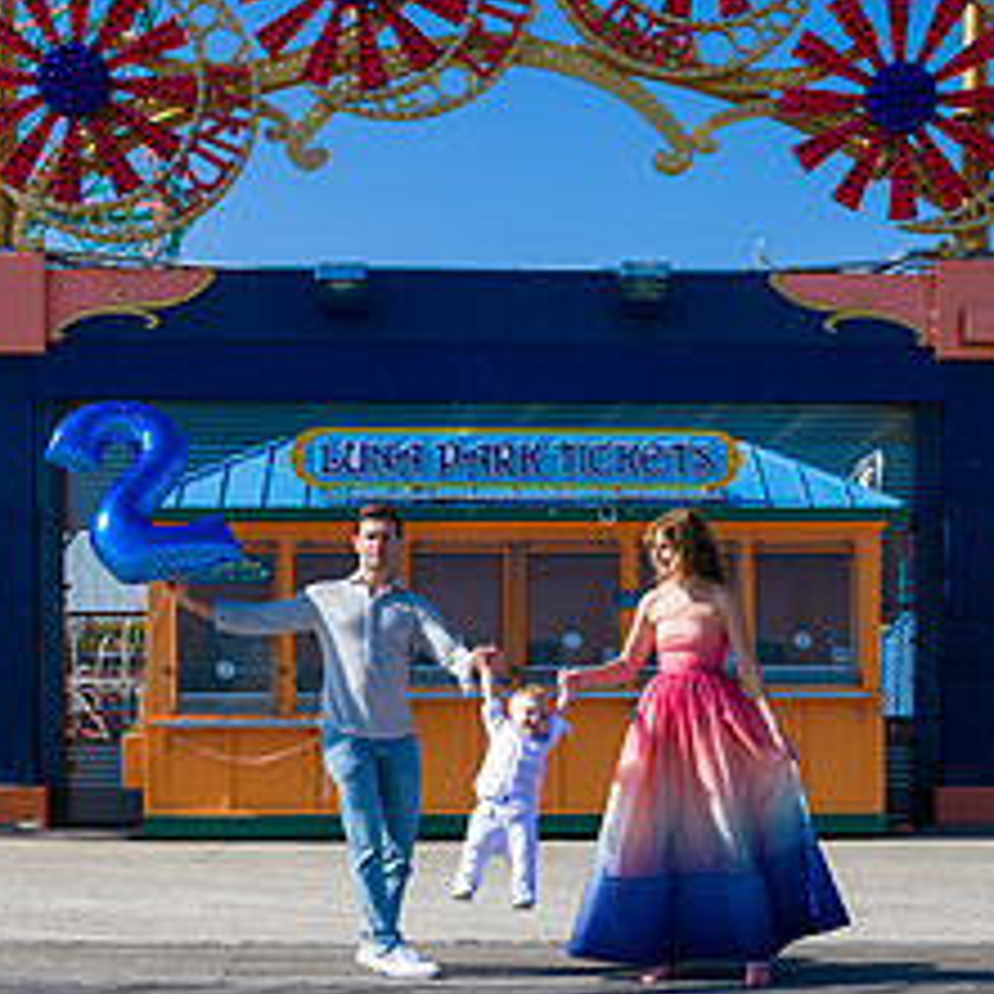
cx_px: 522
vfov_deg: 22.0
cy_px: 767
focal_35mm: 78
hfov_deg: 22.2
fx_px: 2534
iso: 200
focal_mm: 35
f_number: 5
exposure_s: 1/1600
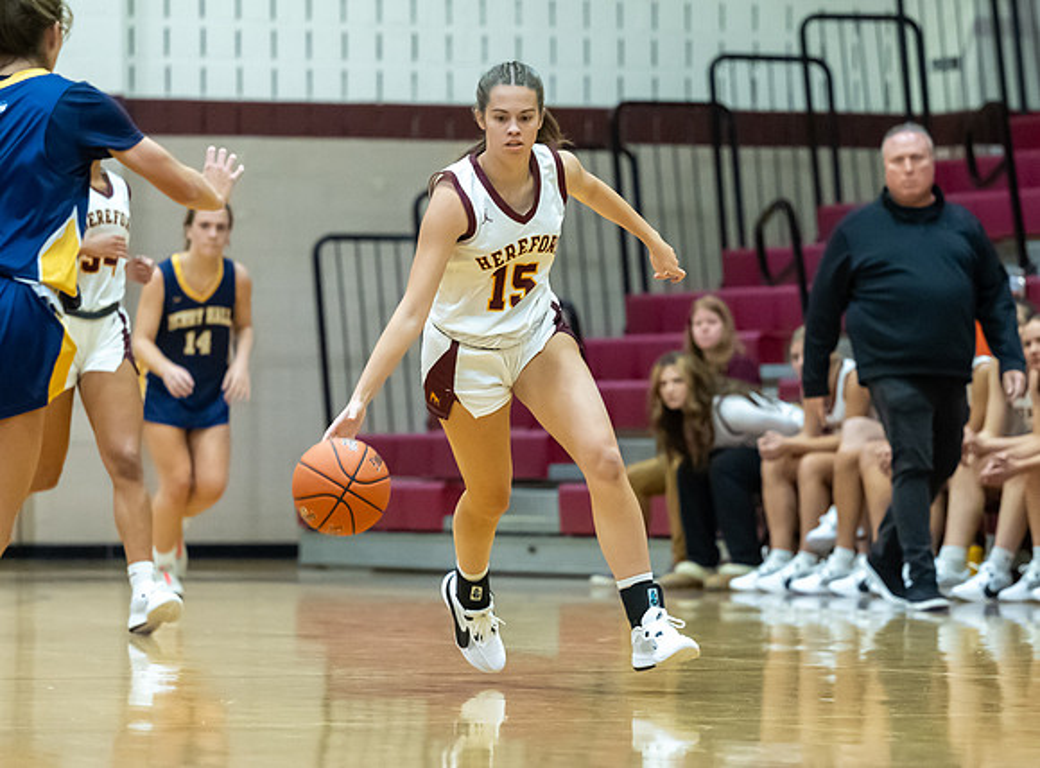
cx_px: 477
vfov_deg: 6.3
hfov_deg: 8.6
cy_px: 440
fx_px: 6952
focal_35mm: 233
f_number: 2.8
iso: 4500
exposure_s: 1/800
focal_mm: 115
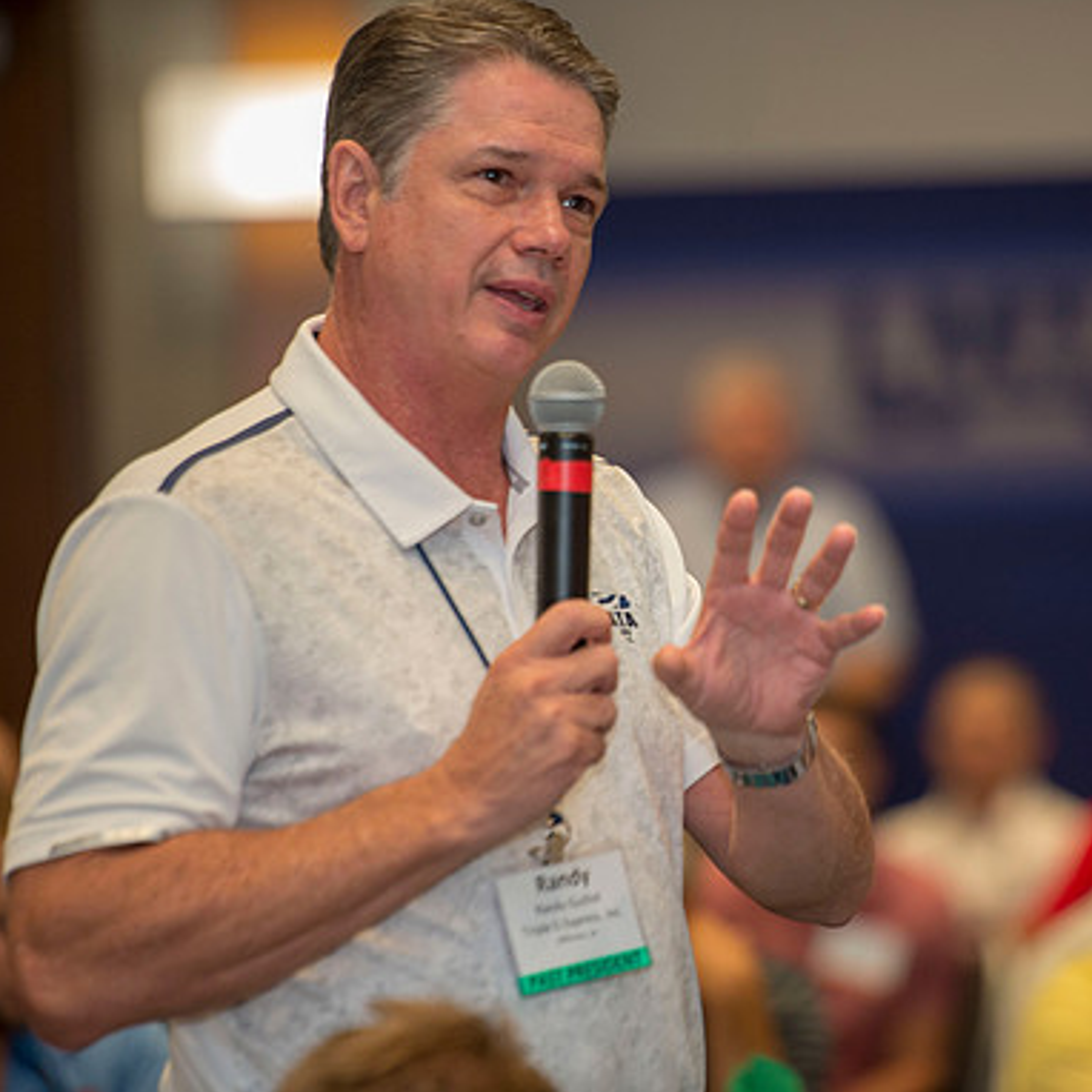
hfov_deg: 6.8
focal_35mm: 258
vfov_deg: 6.8
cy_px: 546
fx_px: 9208
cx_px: 735
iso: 1250
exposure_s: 1/250
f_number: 2.8
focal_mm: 200
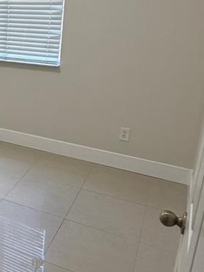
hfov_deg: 27.9
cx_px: -36
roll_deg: -0.5
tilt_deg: -16.9
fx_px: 361
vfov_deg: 41.0
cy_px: 107
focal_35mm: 46
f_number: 2.2
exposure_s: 1/60
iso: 160
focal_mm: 2.22
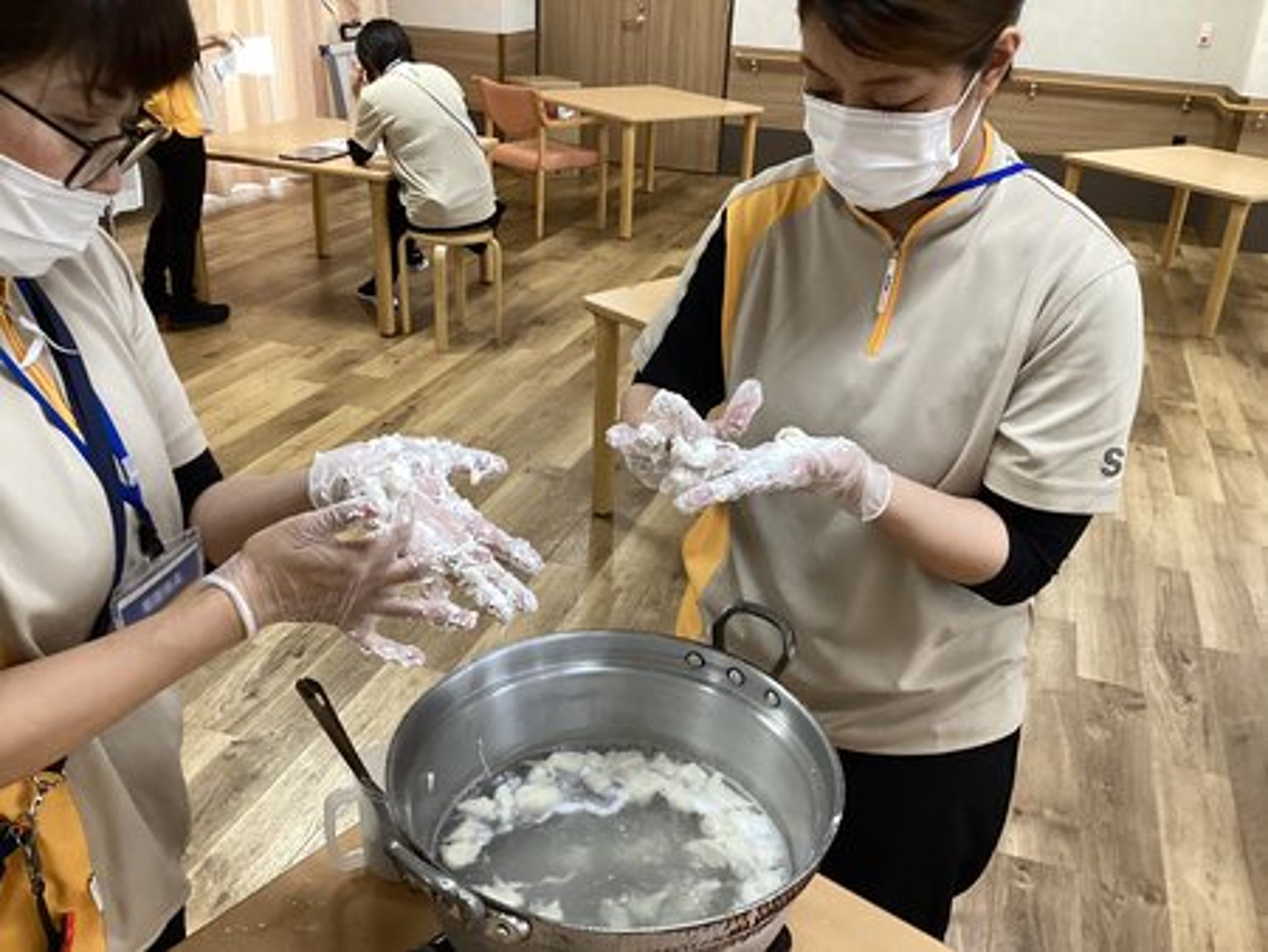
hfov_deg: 58.3
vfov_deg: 45.5
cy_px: 476
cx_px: 634
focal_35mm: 31
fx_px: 1136
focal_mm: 3.3
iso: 160
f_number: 2.4
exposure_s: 1/60
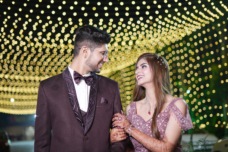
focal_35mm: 50
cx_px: 114
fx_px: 317
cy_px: 76
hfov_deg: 39.6
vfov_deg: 27.0
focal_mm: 50
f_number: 2
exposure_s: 1/125
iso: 400
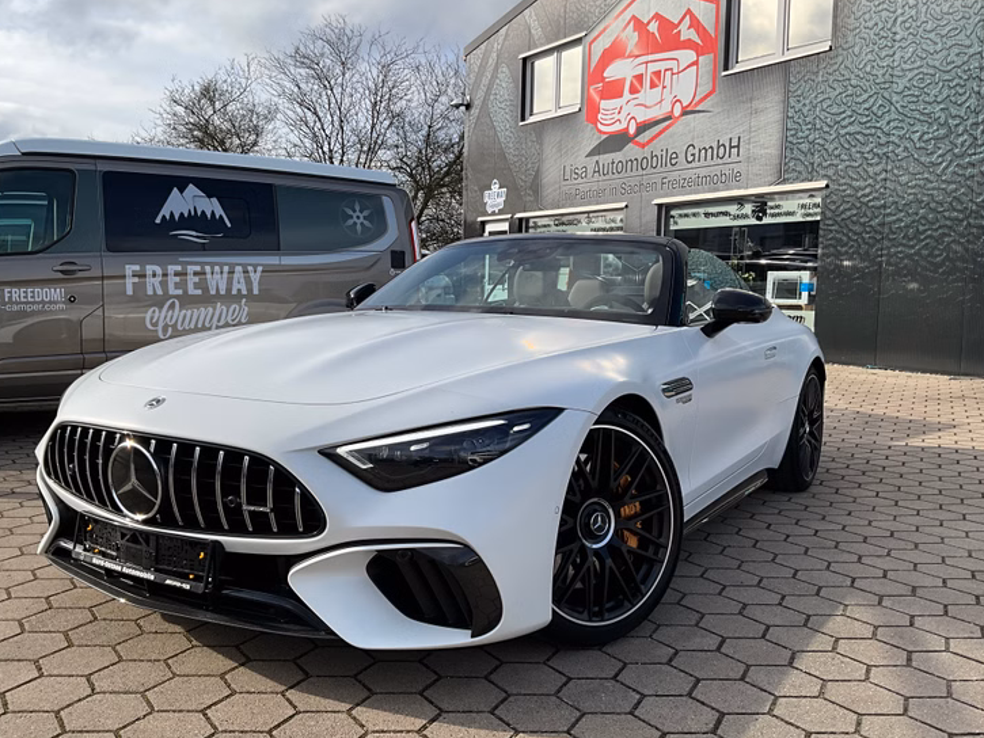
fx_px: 910
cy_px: 376
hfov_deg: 56.8
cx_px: 460
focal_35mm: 32
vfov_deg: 44.2
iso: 25
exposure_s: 1/1626
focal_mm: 3
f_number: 1.8
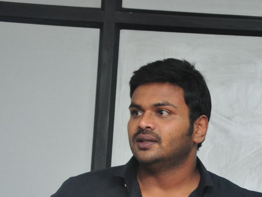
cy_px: 166
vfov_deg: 8.4
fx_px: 1340
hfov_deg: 11.1
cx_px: 246
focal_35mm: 177
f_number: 6.3
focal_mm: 62
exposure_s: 1/125
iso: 1600
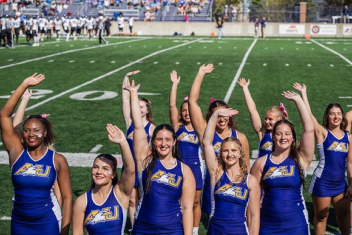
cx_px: 176
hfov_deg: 28.8
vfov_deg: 19.5
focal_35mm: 70
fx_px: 685
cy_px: 118
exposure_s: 1/1250
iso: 160
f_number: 4.5
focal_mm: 70
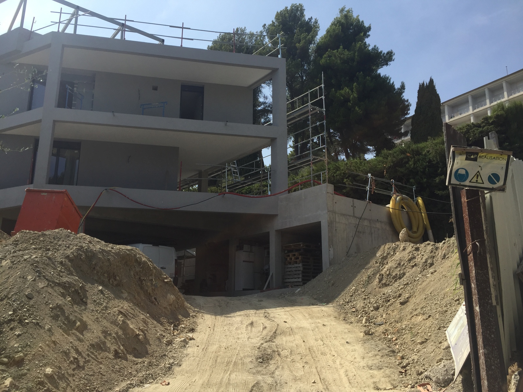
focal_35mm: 29
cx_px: 262
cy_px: 196
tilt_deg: +15.2
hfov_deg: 61.7
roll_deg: -1.2
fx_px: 438
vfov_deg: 48.2
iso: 32
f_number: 2.2
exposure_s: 1/1799
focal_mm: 4.15
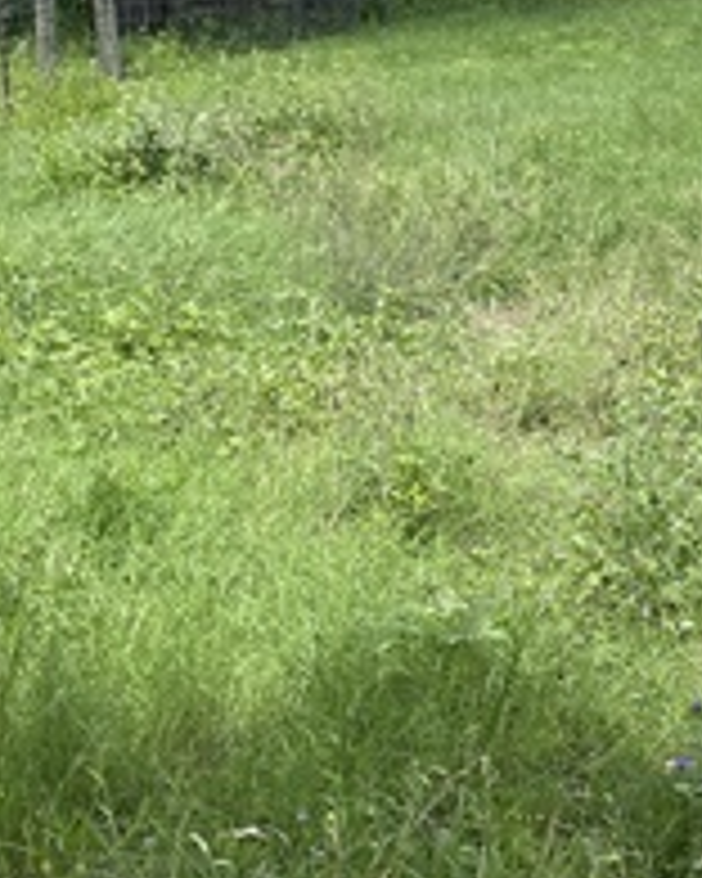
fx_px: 2078
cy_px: 126
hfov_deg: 17.6
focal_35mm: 80
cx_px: 990
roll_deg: +0.8
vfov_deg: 23.4
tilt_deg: -7.4
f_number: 1.6
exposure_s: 1/3559
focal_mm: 5.1
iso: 32
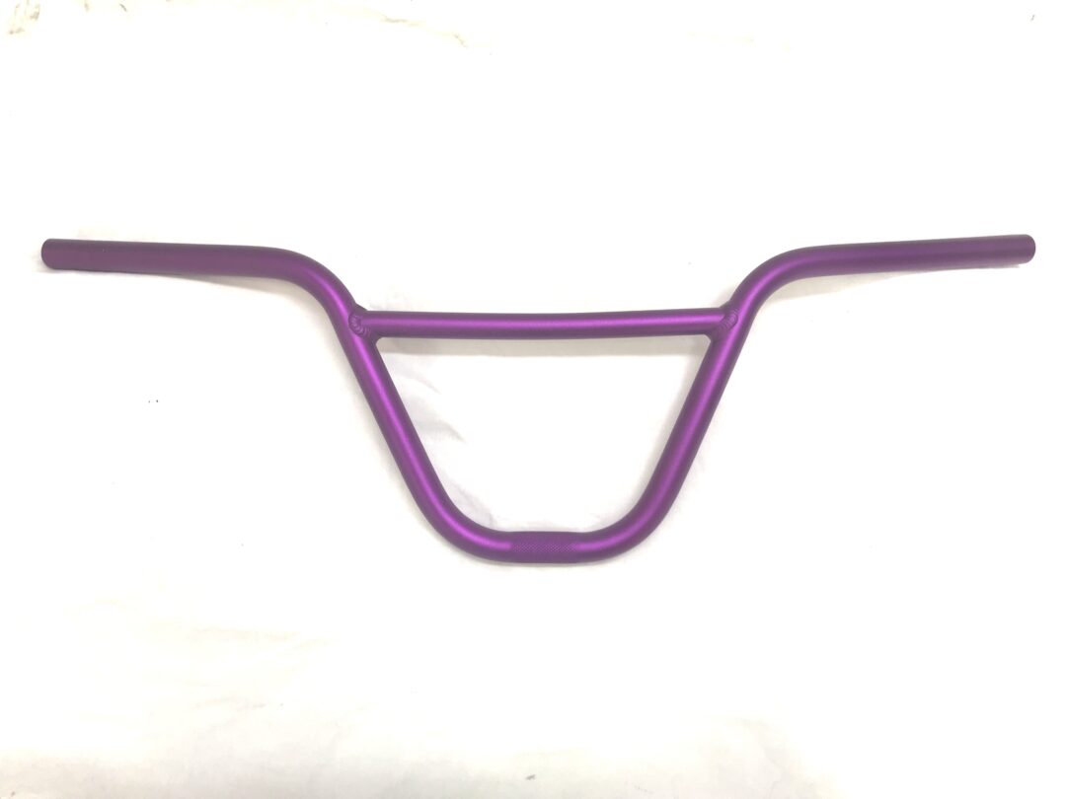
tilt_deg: -78.9
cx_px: 533
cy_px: 400
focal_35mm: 28
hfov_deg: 63.4
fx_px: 862
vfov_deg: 49.7
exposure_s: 1/50
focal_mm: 3.99
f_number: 1.8
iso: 20
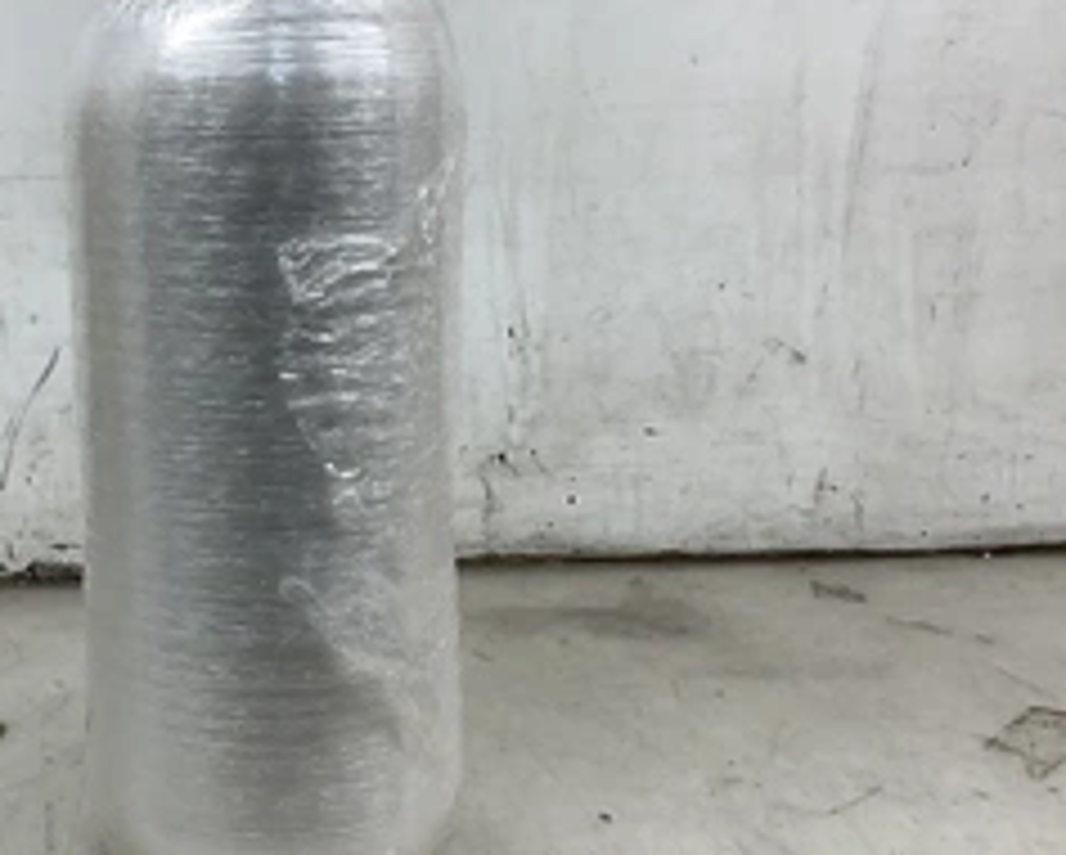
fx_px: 1610
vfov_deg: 29.7
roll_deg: +1.4
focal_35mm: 51
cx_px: 220
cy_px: 436
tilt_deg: -12.2
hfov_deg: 35.5
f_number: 2.4
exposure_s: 1/120
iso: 50
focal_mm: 3.3
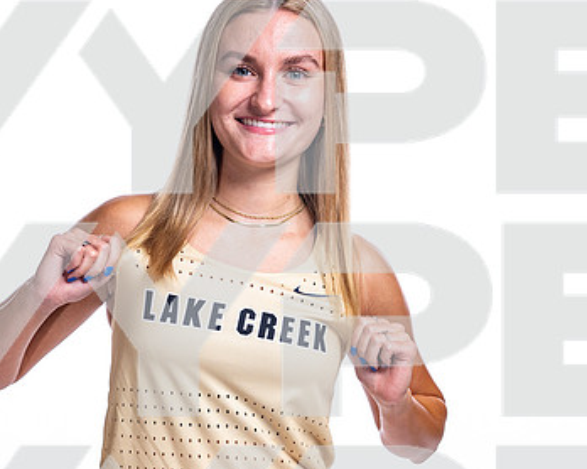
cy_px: 320
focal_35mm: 93
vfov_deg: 16.5
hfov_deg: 20.6
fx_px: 1615
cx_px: 256
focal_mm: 50
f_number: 5.6
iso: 400
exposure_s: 1/250
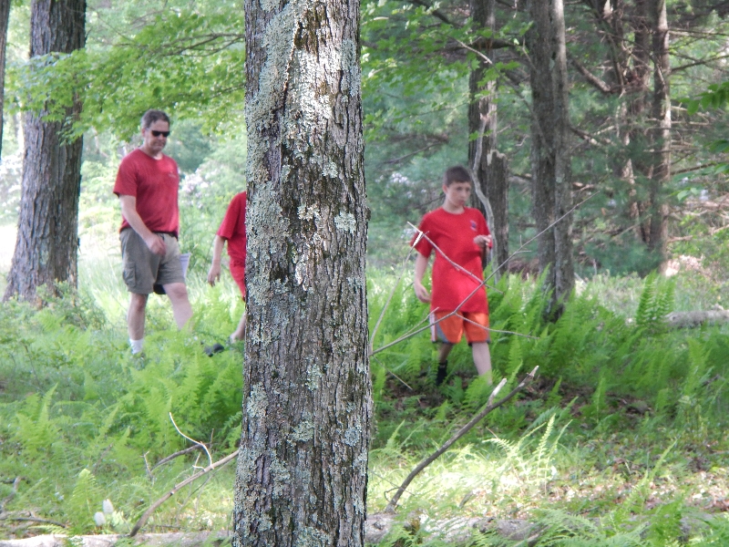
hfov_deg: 14.1
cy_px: 274
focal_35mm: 140
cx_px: 364
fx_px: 2948
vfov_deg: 10.6
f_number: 4.8
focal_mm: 25
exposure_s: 1/30
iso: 200
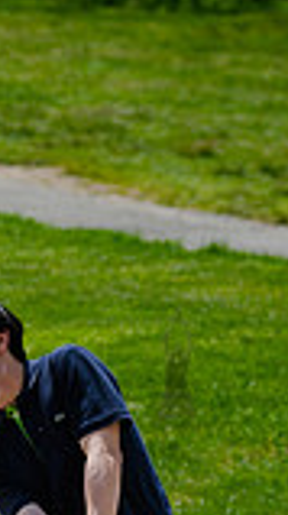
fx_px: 7440
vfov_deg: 4.0
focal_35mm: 546
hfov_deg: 2.2
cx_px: -144
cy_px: 482
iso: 100
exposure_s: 1/2000
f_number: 3.5
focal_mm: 120
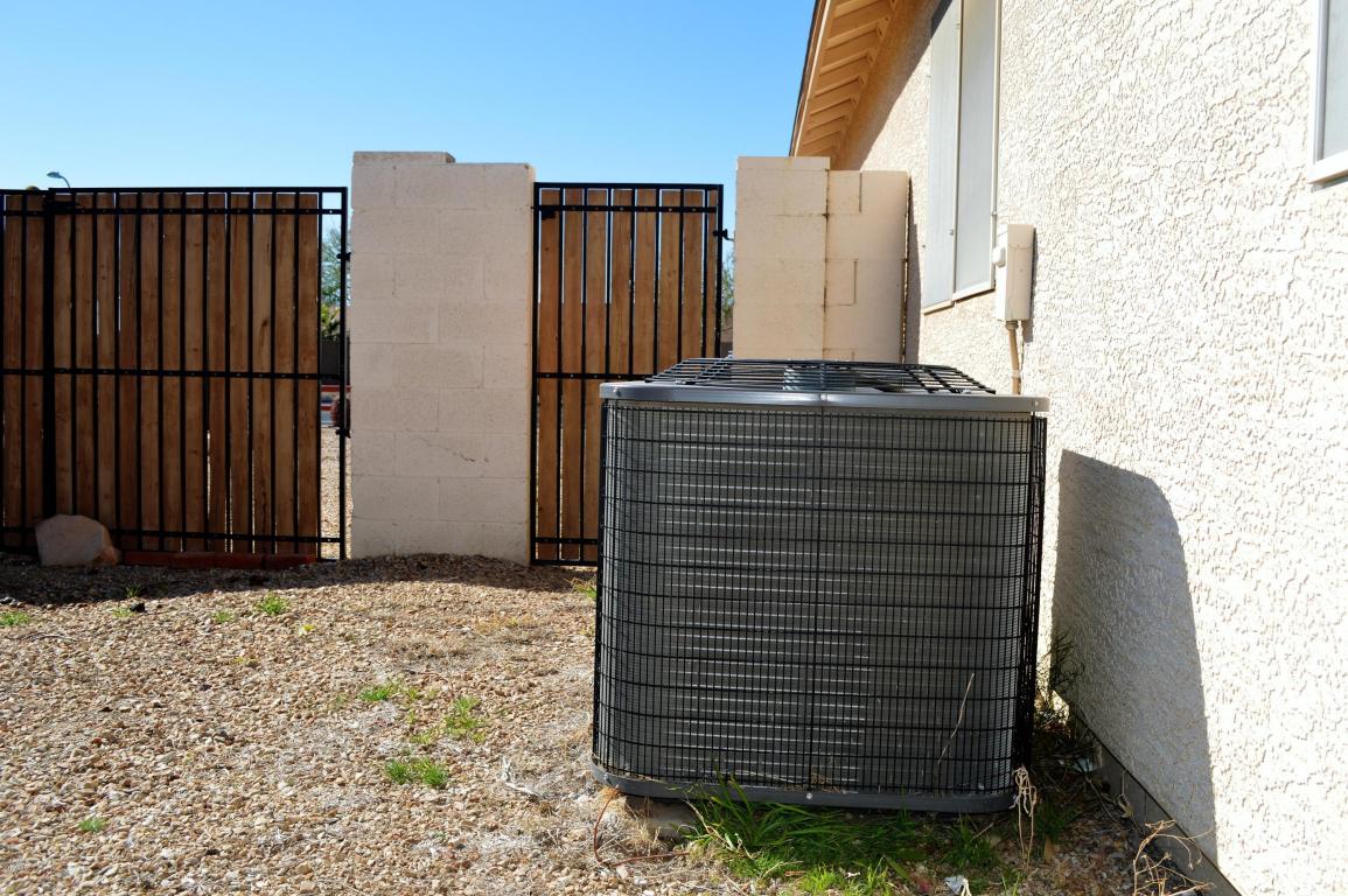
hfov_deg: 57.3
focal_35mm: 33
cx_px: 674
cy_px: 448
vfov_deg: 39.9
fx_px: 1235
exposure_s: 1/200
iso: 100
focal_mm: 22
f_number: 8
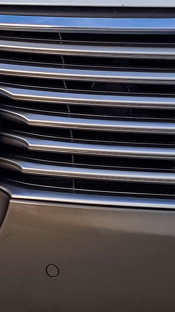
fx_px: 1123
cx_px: 237
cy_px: 232
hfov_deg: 8.8
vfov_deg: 15.7
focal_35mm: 136
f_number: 2.4
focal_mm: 4.3
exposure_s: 1/102
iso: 50
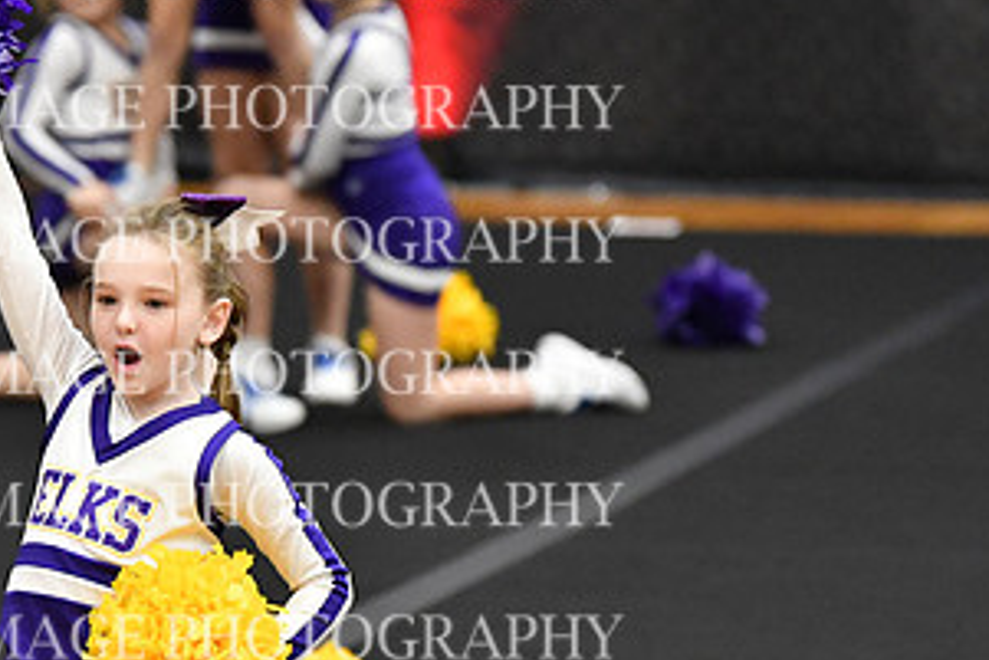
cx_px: 148
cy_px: 438
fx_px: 11131
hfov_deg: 5.1
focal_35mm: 405
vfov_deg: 3.4
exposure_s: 1/800
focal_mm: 140
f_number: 2.8
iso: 5000
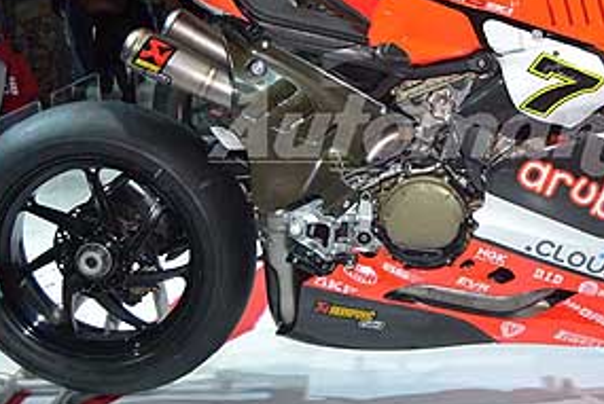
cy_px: 124
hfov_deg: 33.3
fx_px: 989
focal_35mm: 59
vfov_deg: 23.0
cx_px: 451
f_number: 4
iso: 100
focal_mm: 23
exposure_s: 1/200
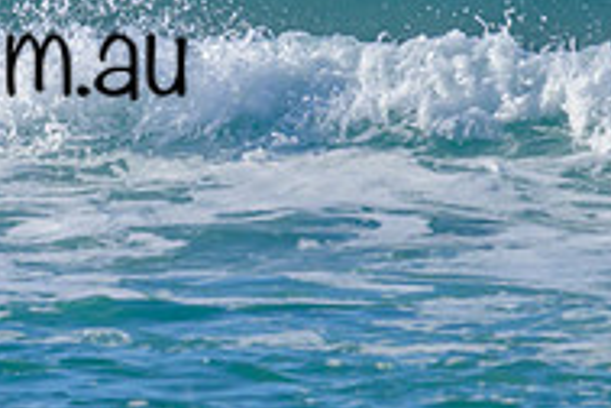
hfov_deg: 1.1
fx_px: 32499
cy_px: -173
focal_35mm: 1915
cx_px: -376
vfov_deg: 0.7
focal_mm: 460
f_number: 10
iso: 640
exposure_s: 1/2000
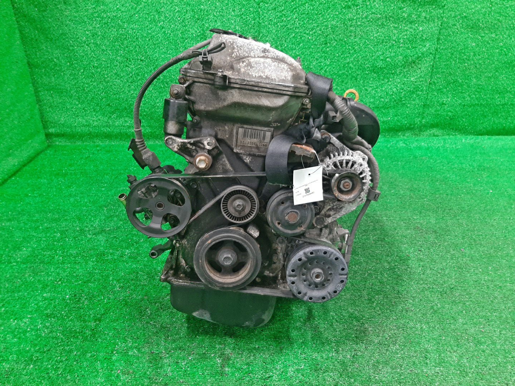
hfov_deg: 67.3
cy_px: 193
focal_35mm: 26
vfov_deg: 53.1
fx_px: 387
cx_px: 258
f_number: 1.7
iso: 223
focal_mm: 3.93
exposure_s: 1/50
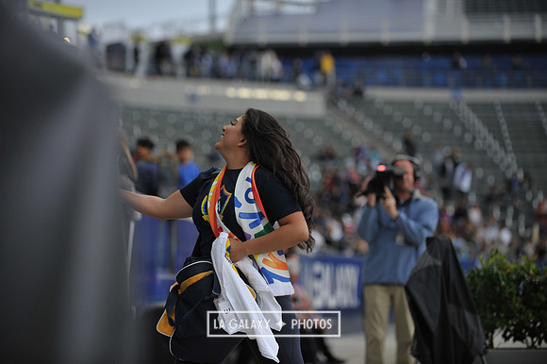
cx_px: 274
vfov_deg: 11.0
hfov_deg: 16.4
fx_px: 1898
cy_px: 182
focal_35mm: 125
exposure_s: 1/800
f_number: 2.8
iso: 800
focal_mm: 125
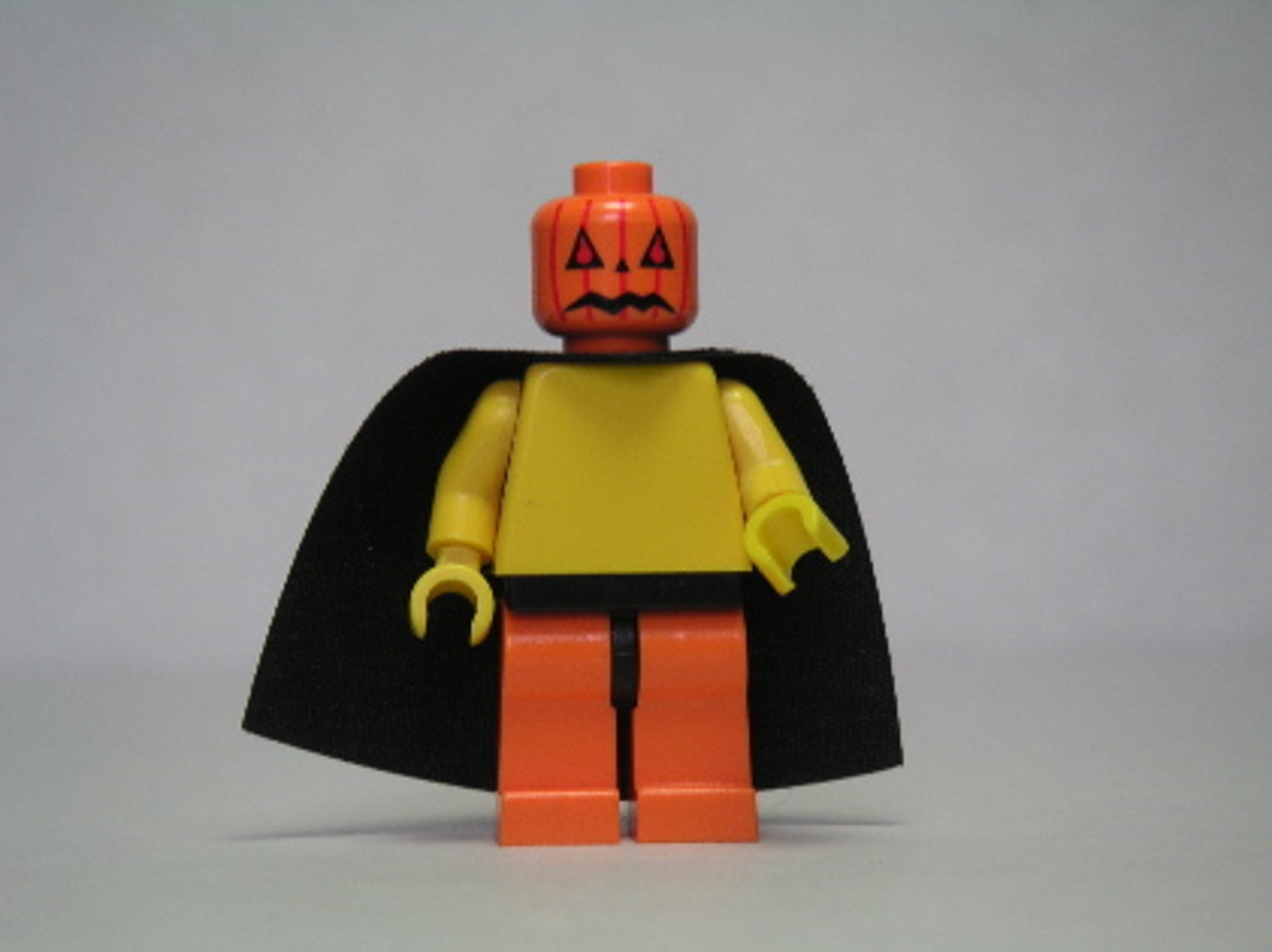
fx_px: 4112
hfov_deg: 17.6
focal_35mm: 112
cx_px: 633
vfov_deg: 13.2
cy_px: 478
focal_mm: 17.1
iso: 50
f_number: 3.6
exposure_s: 1/111
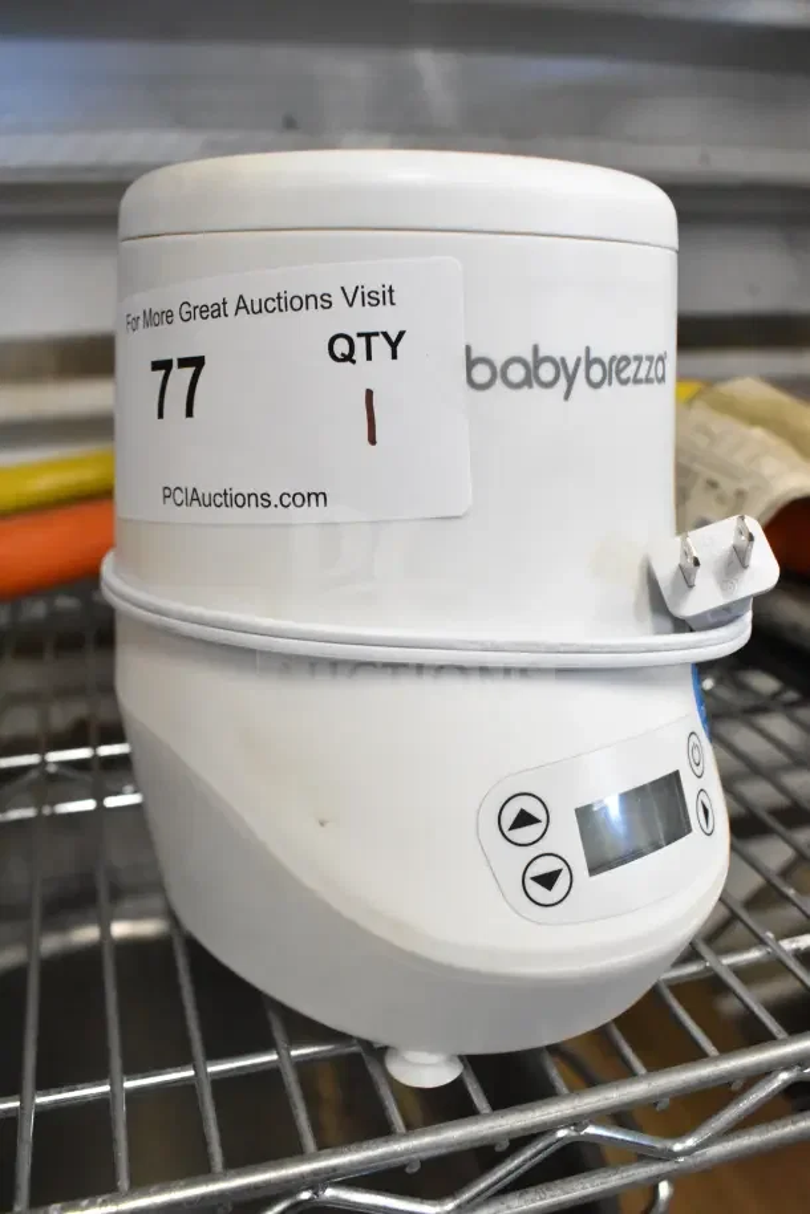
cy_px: 607
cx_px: 405
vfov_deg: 61.9
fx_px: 1012
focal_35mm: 30
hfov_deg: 43.6
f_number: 5.6
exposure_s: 1/125
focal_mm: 20
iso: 6400
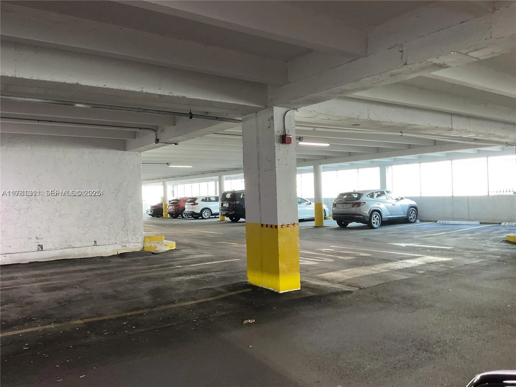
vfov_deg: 48.2
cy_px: 194
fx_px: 432
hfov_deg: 61.7
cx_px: 258
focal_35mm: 29
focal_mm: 3
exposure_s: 1/40
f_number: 1.8
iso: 200
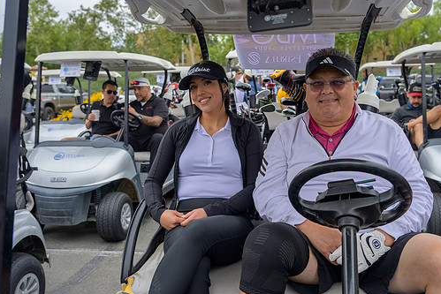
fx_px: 441
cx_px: 240
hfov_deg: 53.0
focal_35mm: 36
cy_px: 128
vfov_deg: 36.8
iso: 100
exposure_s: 1/200
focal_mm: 31
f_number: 4
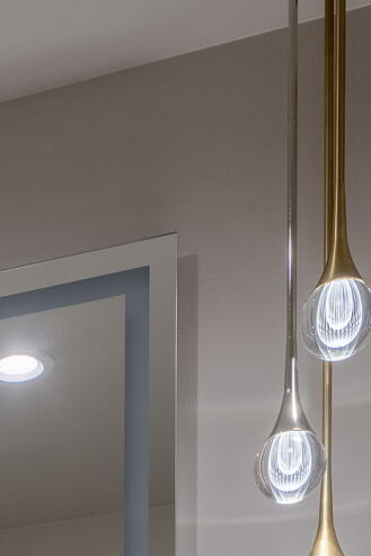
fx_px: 1315
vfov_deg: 18.2
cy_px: 1039
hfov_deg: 14.8
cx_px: -205
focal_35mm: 85
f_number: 9
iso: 200
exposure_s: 1/80
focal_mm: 21
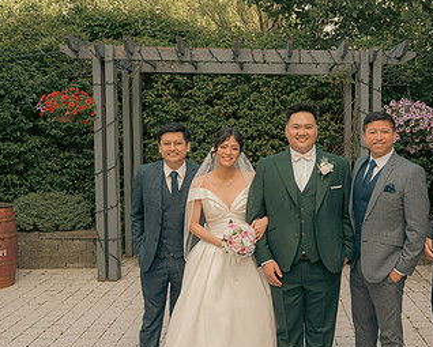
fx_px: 680
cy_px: 180
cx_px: 259
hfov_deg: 35.2
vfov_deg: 28.6
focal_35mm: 53
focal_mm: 31
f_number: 5.6
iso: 200
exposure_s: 1/160
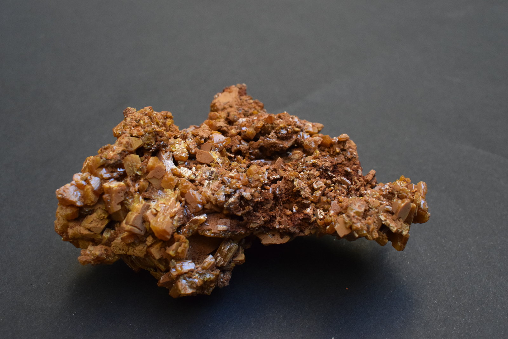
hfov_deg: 51.3
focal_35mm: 38
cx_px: 254
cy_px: 170
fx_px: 529
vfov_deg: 35.5
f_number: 10
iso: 3200
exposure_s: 1/250
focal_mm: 25
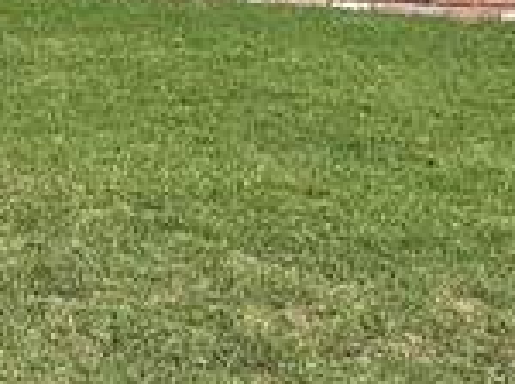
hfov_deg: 9.5
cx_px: -1023
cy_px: -134
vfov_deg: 8.9
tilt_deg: -1.9
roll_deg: -1.9
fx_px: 2436
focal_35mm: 164
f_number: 1.78
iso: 80
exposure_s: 1/5525
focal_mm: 6.86
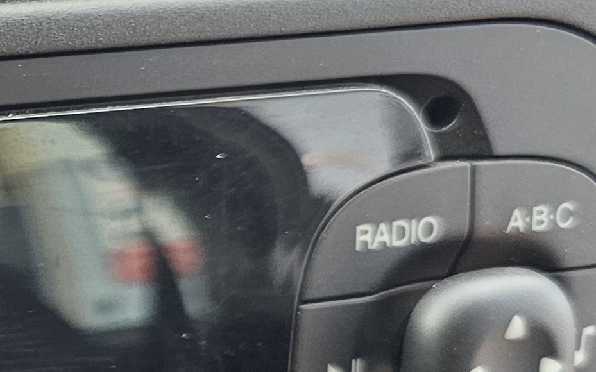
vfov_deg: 12.4
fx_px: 1705
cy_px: 280
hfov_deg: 17.2
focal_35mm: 105
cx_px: -378
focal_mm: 6.3
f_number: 1.7
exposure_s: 1/180
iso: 125
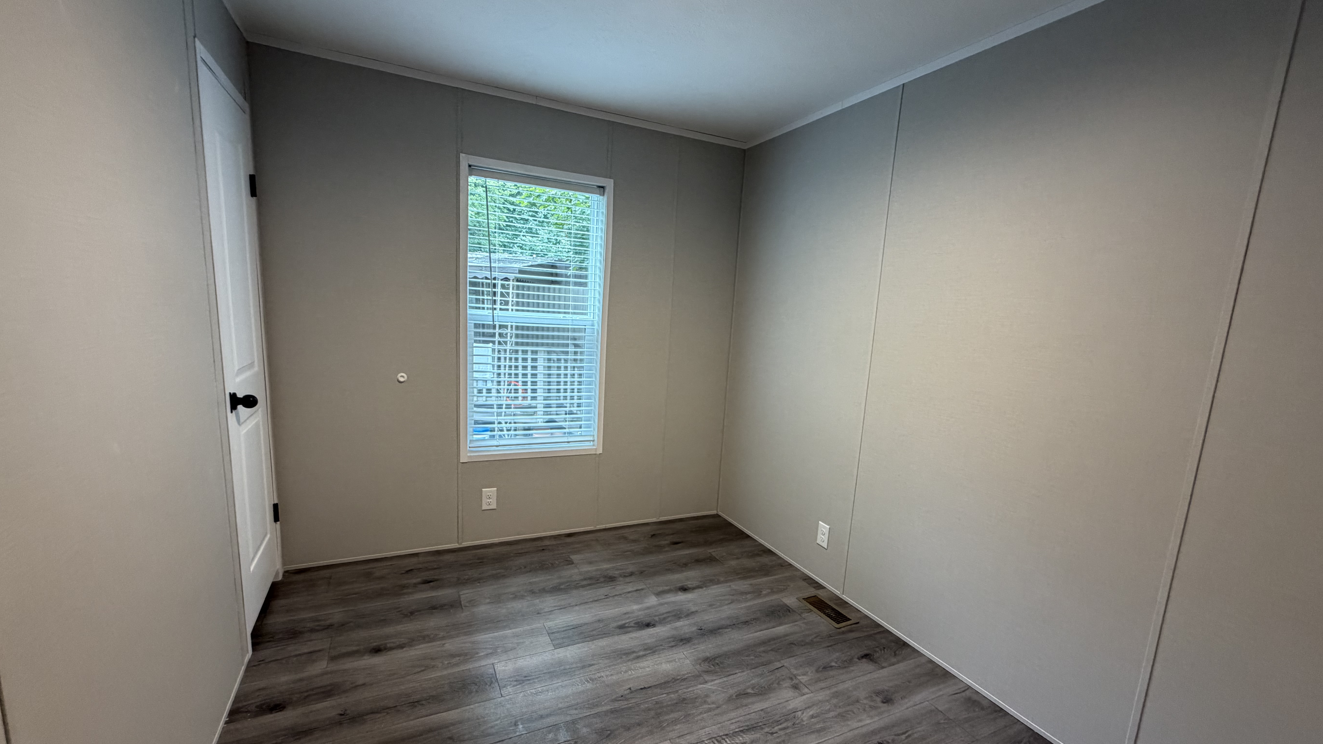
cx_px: 676
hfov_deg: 99.4
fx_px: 561
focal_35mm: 16
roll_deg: -3.2
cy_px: 403
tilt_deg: -10.4
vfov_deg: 67.0
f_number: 2.2
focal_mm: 2.22
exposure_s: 1/60
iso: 250
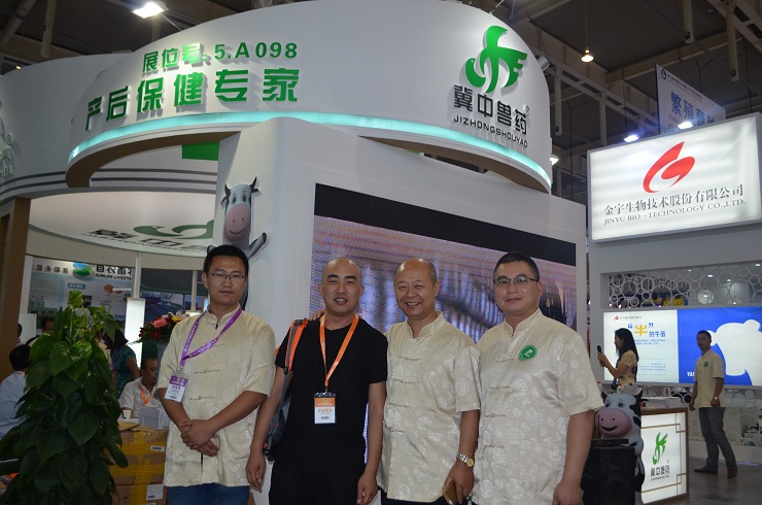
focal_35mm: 33
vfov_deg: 39.8
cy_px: 252
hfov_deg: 57.3
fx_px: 697
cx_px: 381
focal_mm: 22
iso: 200
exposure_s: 1/125
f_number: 3.8
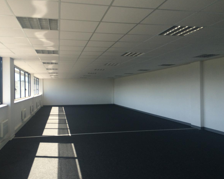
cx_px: 103
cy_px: 90
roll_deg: +0.7
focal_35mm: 31
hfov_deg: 57.1
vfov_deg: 47.1
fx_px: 205
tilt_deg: -0.9
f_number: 2.2
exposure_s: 1/263
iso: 32
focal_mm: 4.15
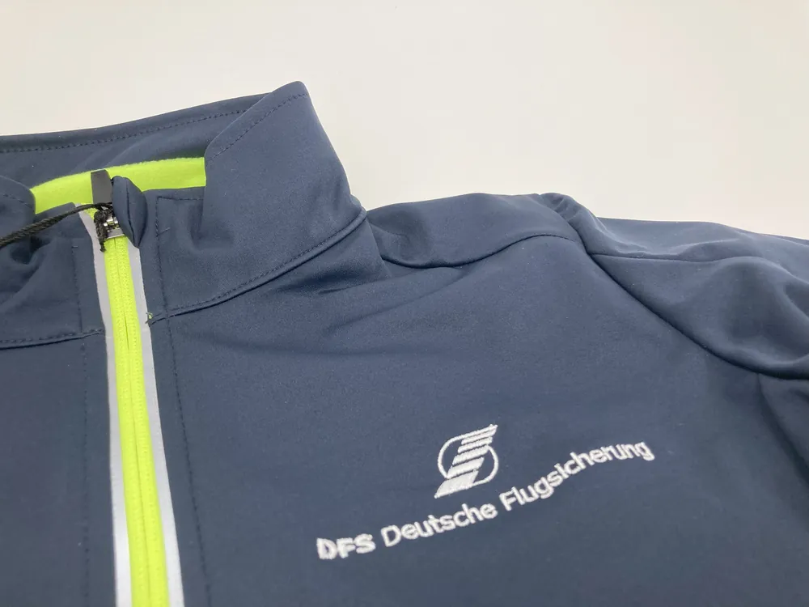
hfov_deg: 63.4
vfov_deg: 49.7
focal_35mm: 28
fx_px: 654
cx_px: 404
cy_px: 304
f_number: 1.8
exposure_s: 1/50
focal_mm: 3.99
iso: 50
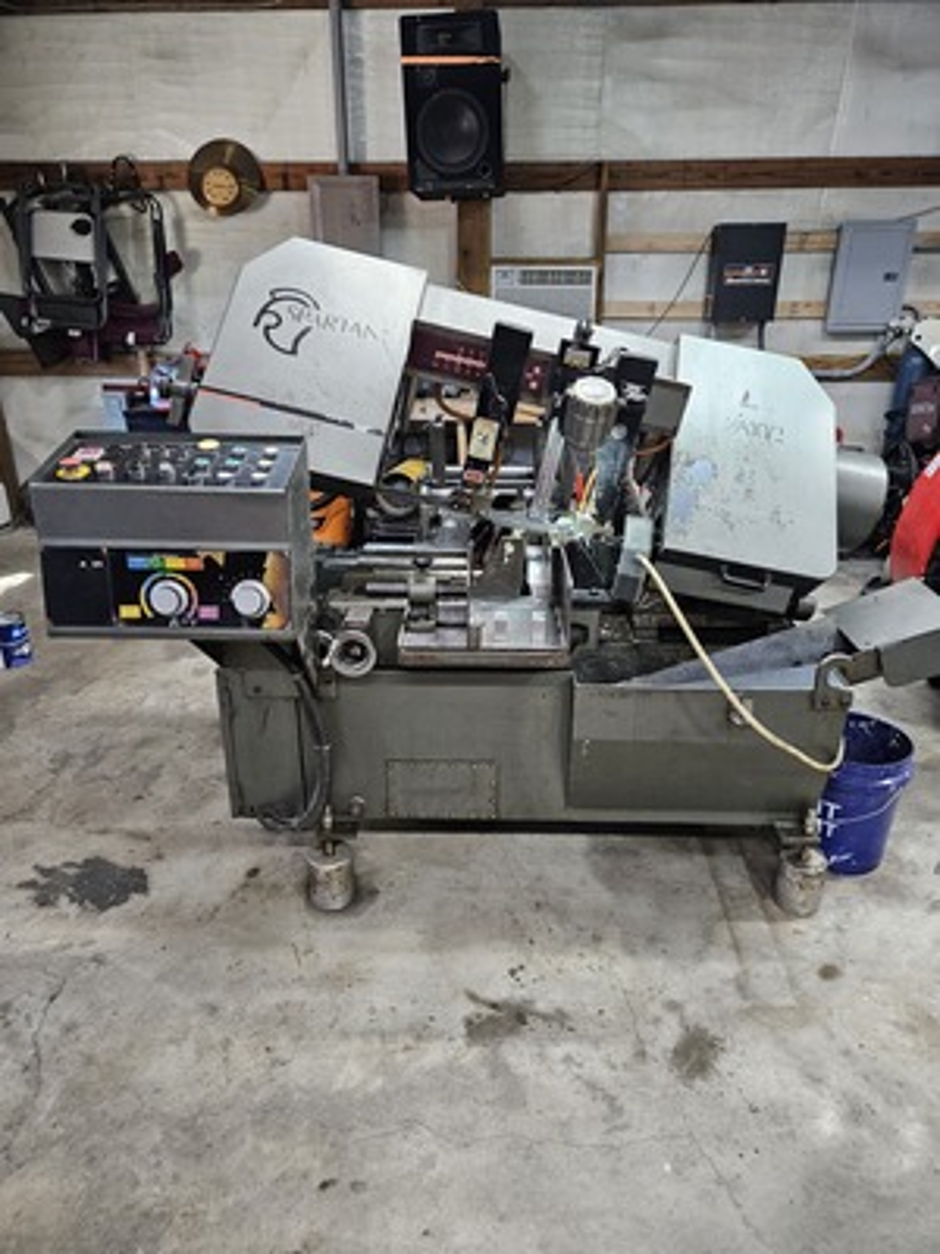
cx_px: 470
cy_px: 627
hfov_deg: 58.9
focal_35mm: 23
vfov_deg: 73.9
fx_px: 833
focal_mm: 5.4
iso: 400
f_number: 1.8
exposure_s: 1/120
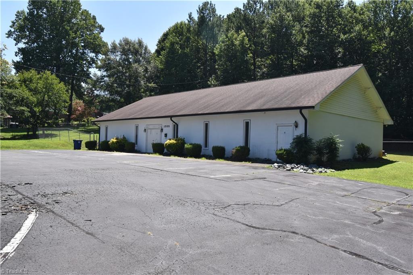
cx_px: 206
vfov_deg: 46.4
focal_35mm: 28
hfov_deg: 65.5
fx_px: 321
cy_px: 138
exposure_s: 1/800
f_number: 14
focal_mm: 28
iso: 1250
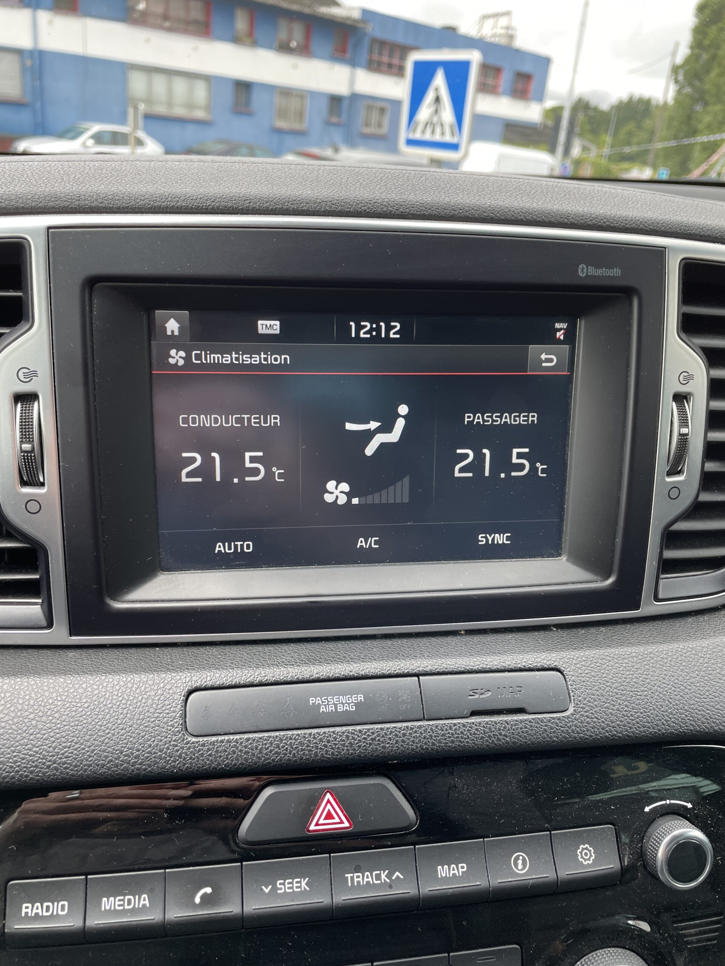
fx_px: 726
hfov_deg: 53.1
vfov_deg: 67.3
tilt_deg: -24.7
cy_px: 483
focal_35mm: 26
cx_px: 362
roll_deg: -6.4
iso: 32
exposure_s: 1/188
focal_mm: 4.2
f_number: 1.6
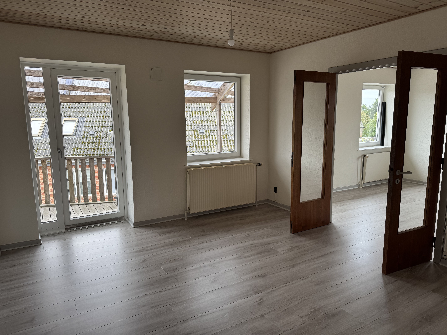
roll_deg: +1.6
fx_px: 310
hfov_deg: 71.6
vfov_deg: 56.8
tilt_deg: -8.7
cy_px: 168
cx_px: 224
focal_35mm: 24
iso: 80
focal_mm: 6.76
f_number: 1.78
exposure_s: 1/121
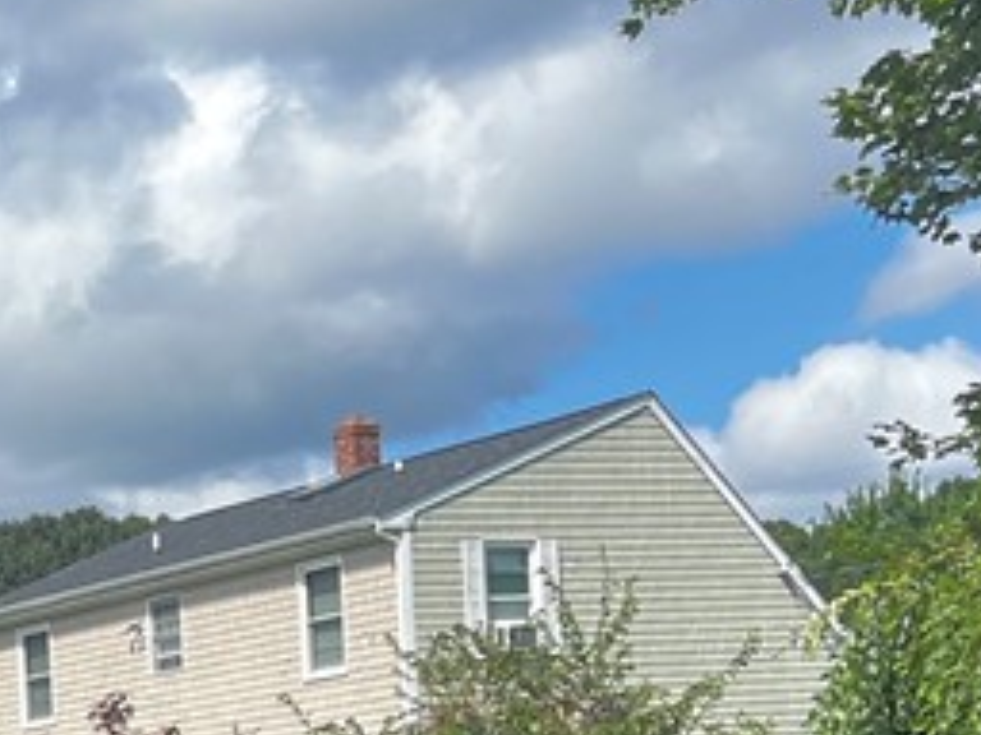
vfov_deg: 13.5
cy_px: 1045
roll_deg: +3.9
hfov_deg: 17.0
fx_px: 2947
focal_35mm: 104
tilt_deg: -2.7
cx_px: -506
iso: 50
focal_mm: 5.1
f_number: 1.6
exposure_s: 1/2309
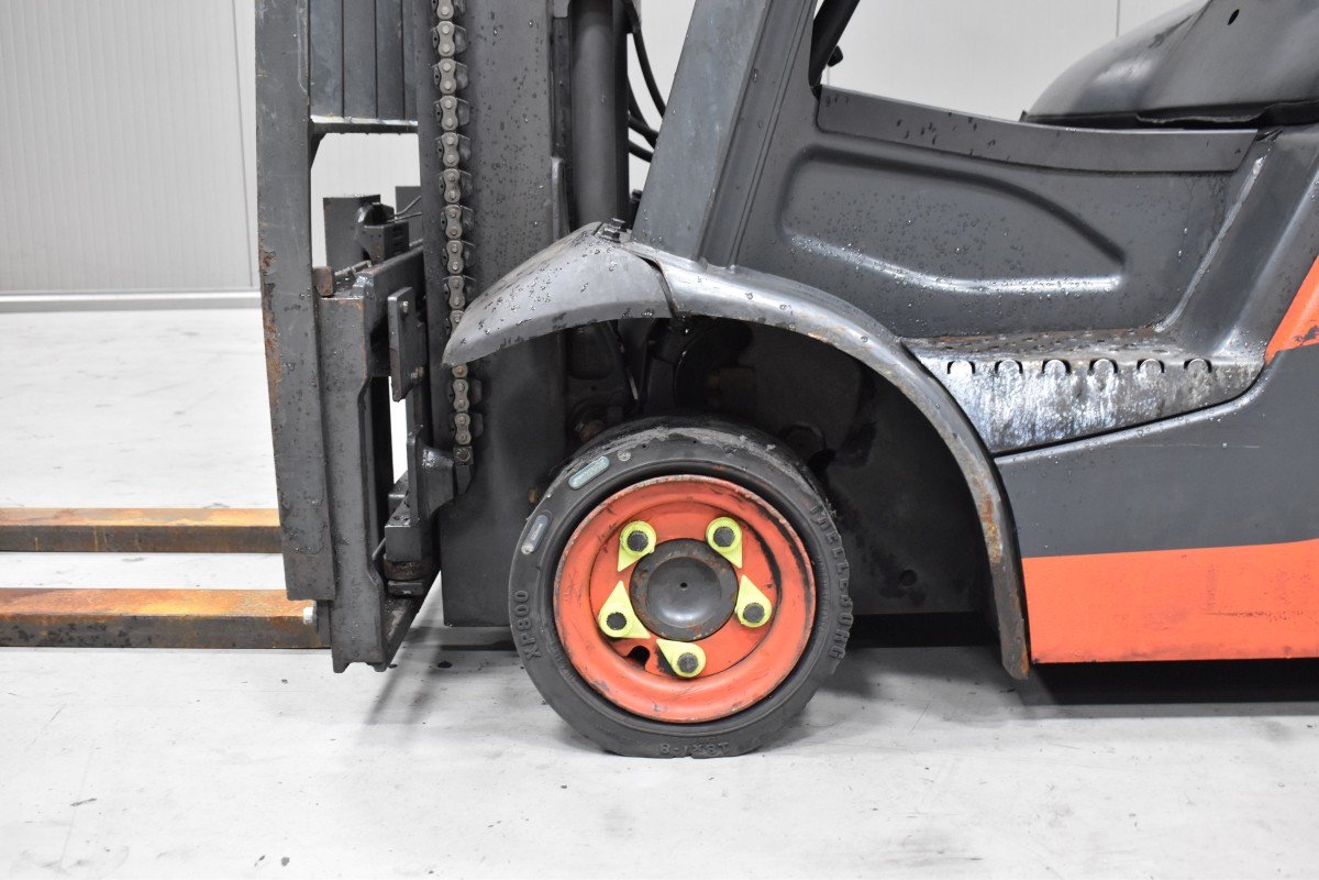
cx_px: 660
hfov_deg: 53.1
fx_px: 1319
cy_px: 440
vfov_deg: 36.9
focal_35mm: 36
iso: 1600
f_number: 5
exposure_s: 1/20
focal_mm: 24
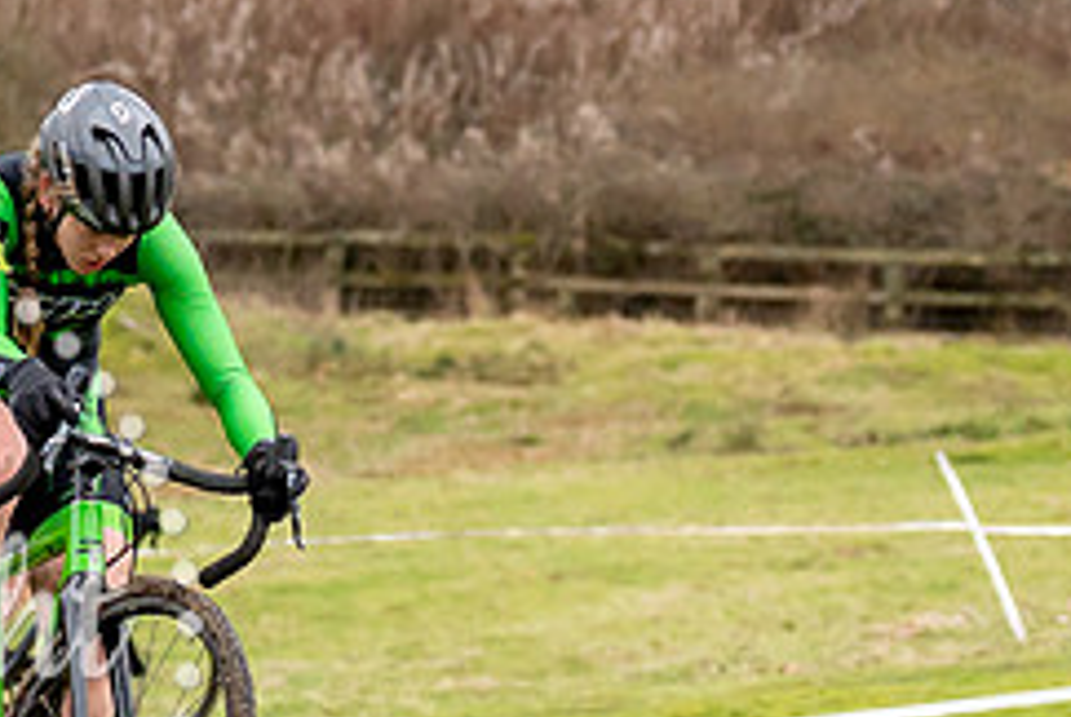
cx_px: 359
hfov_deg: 4.8
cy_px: 255
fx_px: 12659
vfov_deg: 3.2
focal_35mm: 425
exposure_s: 1/1000
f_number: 3.2
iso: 1000
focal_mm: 70
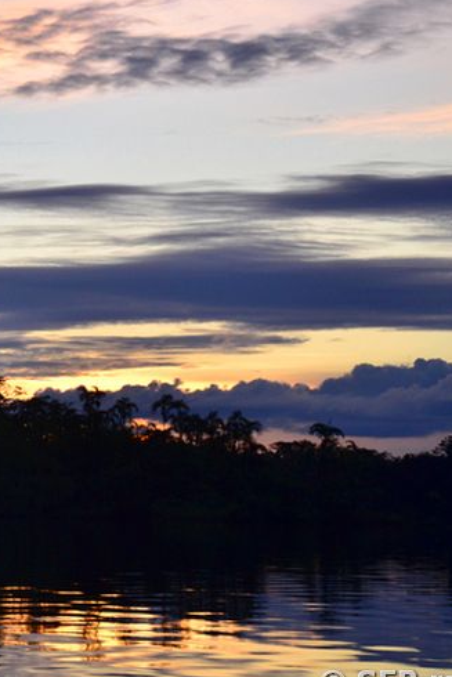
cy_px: 294
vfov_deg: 14.3
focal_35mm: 143
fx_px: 2691
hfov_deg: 9.4
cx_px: -126
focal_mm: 52
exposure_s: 1/125
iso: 400
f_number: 5.6
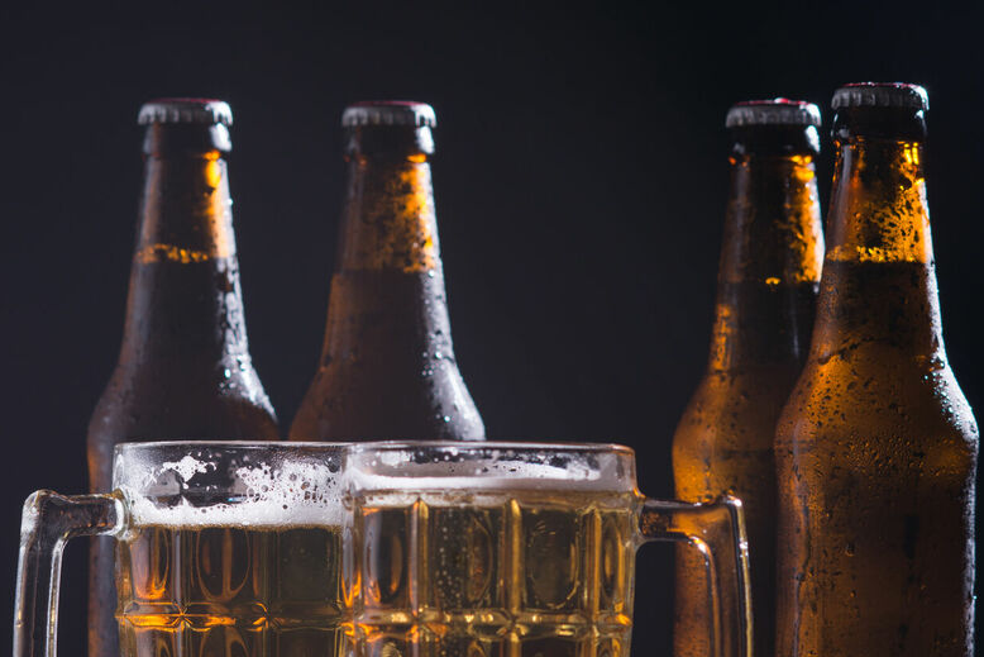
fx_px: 5686
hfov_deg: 9.9
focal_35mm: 208
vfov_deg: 6.6
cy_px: 385
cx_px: 464
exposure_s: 1/200
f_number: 7.1
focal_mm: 135
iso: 100
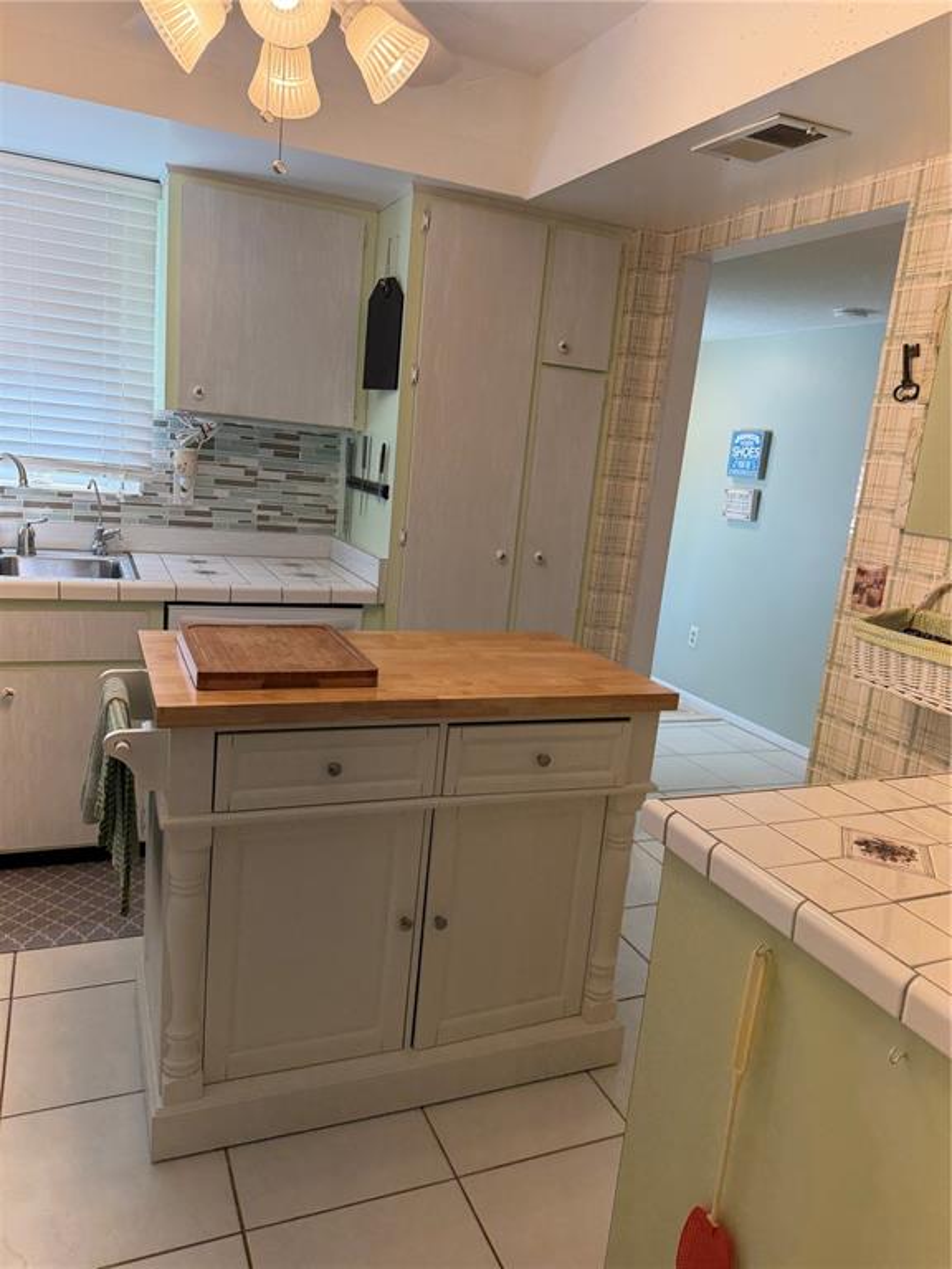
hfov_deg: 56.8
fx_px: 880
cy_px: 634
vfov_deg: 71.6
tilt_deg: -12.9
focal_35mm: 24
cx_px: 476
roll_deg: -6.9
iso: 125
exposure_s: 1/137
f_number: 1.78
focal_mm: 6.76
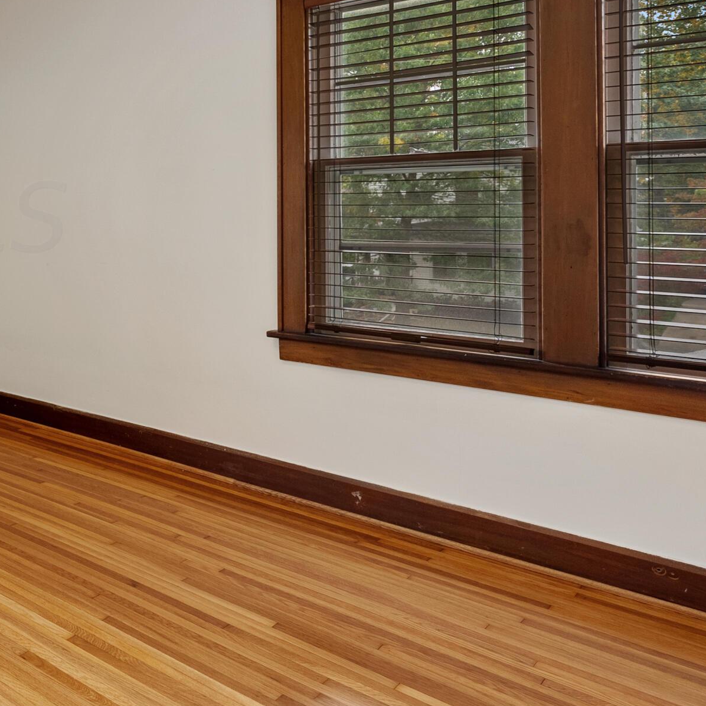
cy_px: 216
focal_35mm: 32
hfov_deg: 39.4
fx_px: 738
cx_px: -110
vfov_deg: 49.9
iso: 640
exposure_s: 1/4
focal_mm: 15
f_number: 9
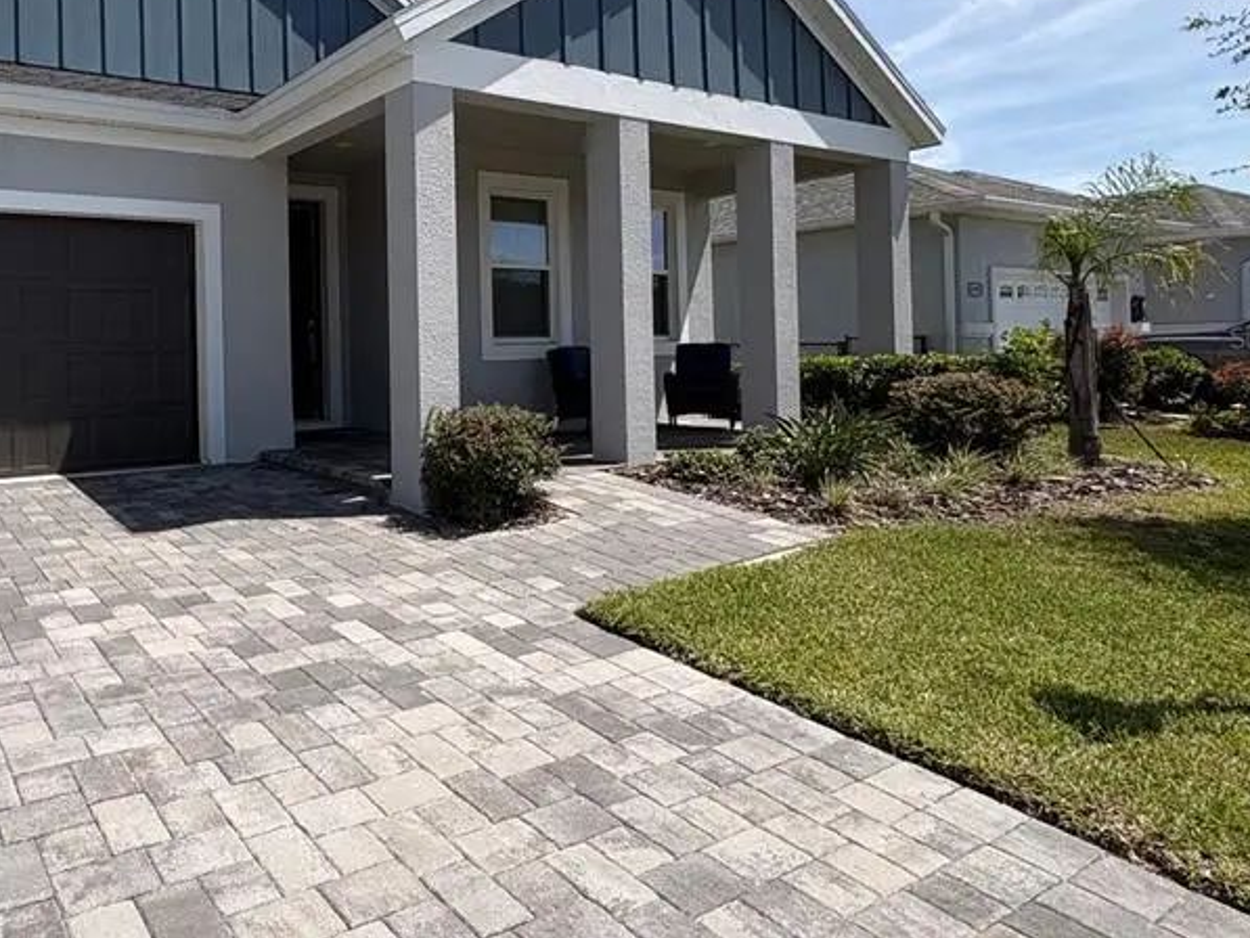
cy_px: 337
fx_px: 867
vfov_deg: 56.0
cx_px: 285
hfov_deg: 66.3
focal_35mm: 24
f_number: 2.2
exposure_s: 1/1420
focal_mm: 2.22
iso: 40
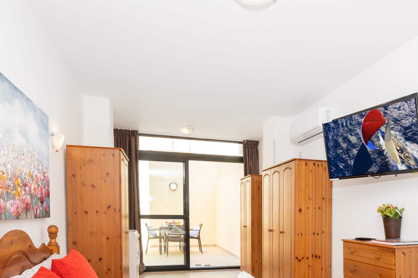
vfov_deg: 47.6
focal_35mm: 25
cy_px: 233
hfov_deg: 71.3
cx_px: 234
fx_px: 290
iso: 200
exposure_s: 1/60
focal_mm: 14
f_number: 9
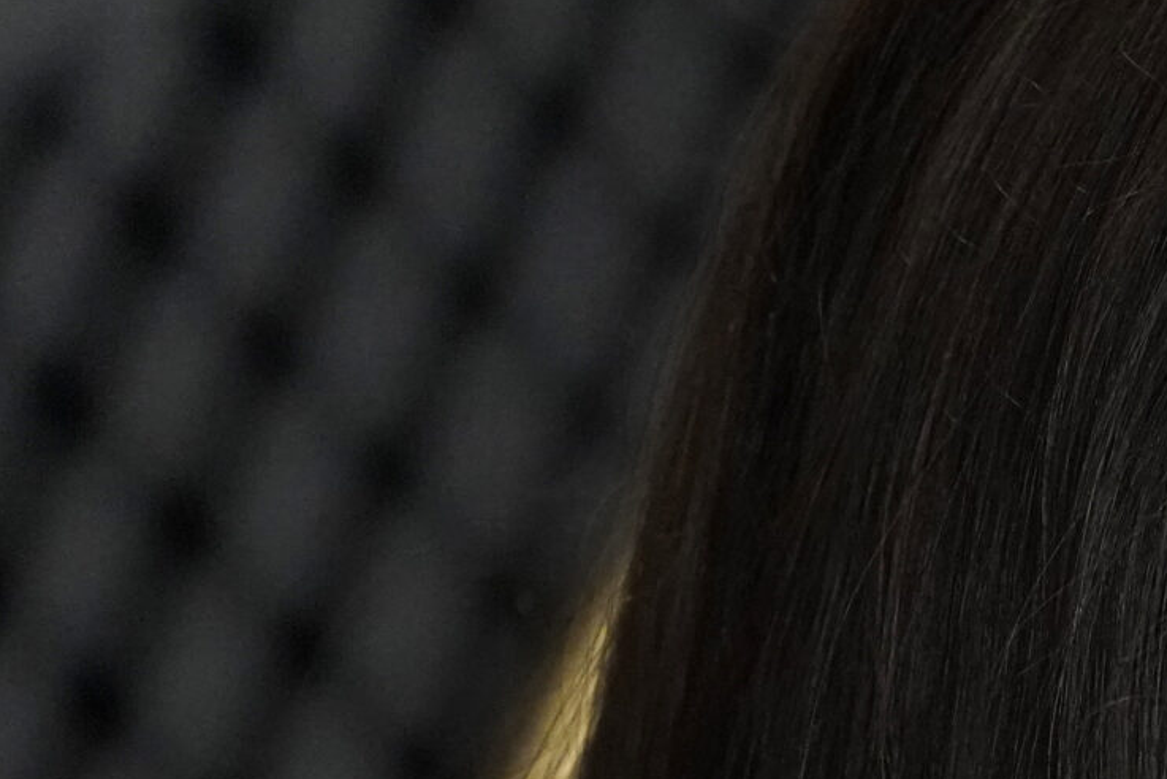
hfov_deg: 1.5
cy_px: 1266
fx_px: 45042
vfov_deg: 1.0
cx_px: 1987
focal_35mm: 1389
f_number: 5.6
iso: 6400
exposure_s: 1/400
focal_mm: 400
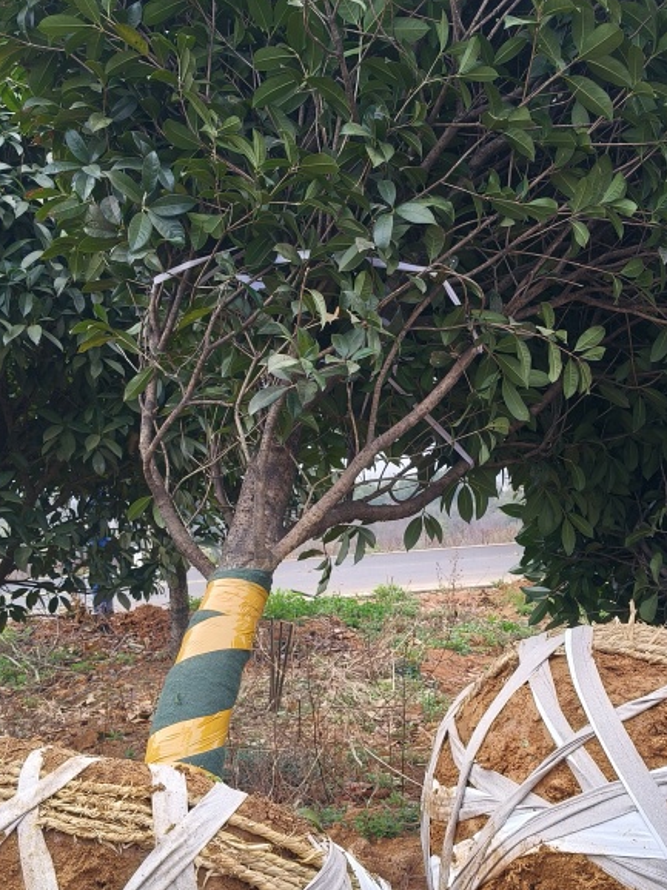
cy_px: 509
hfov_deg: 30.1
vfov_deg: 39.6
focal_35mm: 48
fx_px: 1234
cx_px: 421
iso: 80
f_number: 1.8
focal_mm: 4.84
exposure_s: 1/898
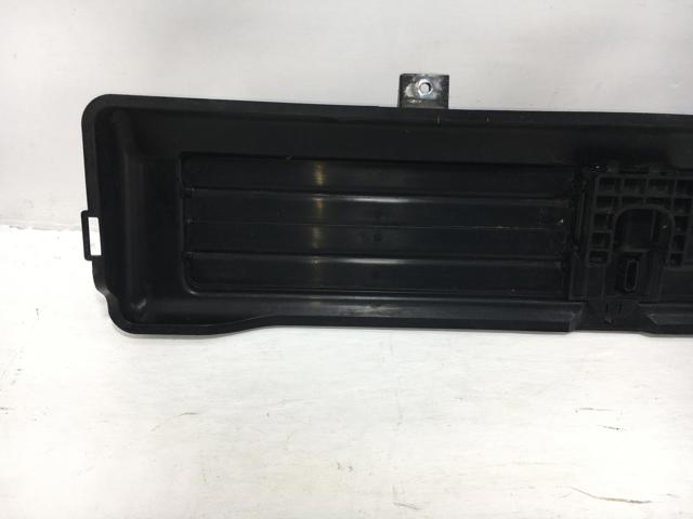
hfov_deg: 61.7
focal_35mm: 29
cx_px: 346
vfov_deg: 48.2
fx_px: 581
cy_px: 260
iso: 25
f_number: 2.2
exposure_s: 1/265
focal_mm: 4.15
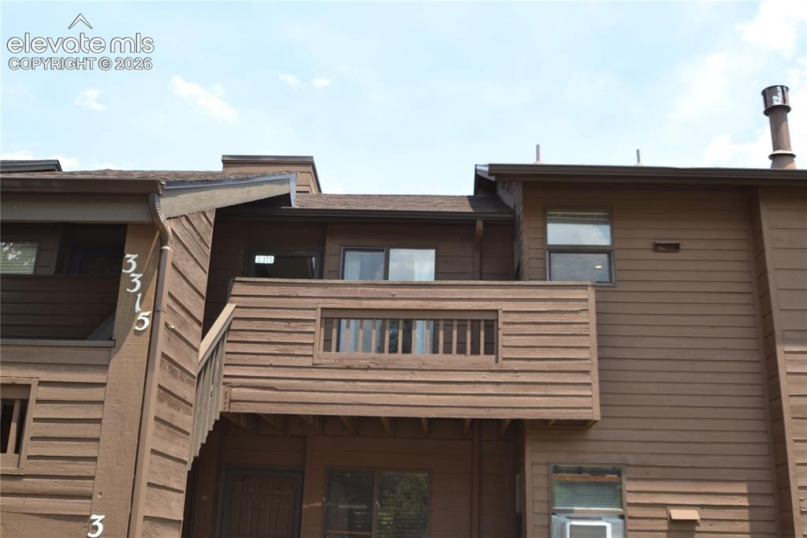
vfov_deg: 36.8
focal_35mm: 36
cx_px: 404
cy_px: 269
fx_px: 807
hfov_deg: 53.1
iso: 100
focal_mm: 24
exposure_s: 1/200
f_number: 6.3
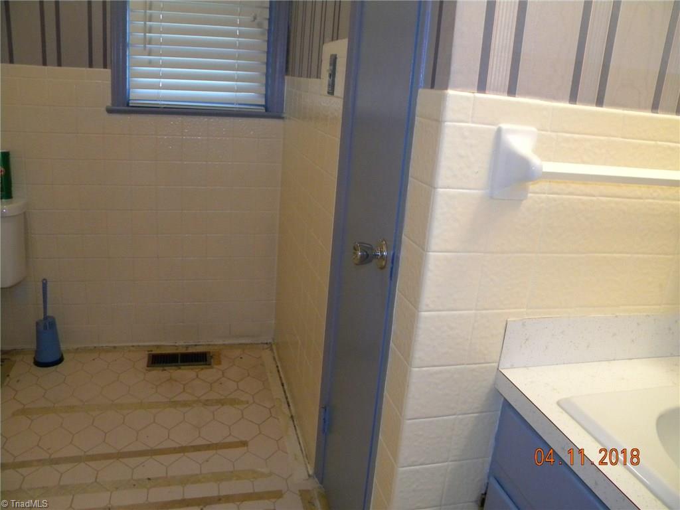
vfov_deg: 49.7
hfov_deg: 63.4
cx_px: 340
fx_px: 550
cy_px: 255
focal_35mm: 28
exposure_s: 1/26
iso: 400
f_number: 3.5
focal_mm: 5
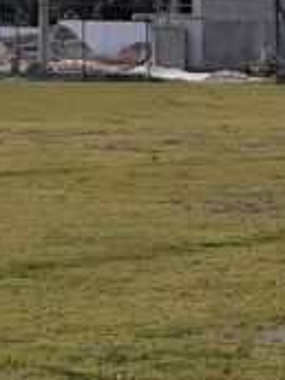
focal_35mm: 161
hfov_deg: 9.1
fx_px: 1767
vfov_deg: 12.2
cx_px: 347
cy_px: 272
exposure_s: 1/2004
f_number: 1.9
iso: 40
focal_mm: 3.6
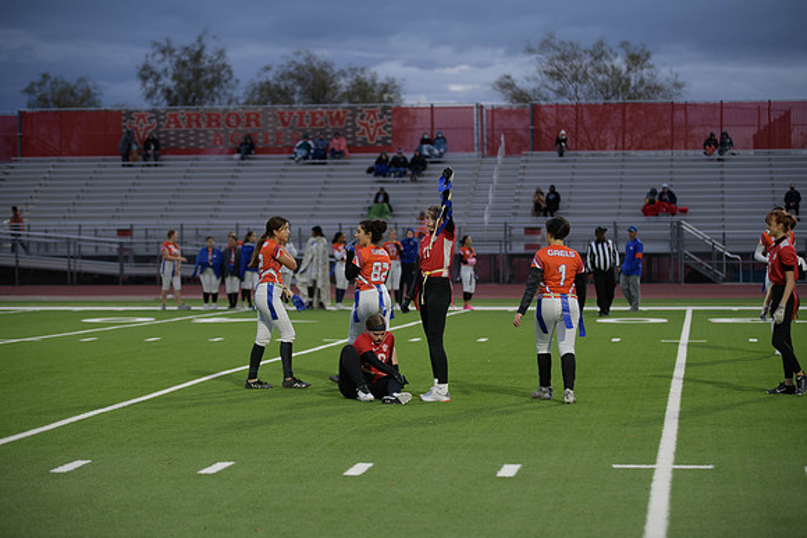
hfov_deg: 20.8
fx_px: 2197
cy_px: 269
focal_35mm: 98
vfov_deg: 14.0
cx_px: 404
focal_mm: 98
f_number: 2.8
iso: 360
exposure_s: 1/200
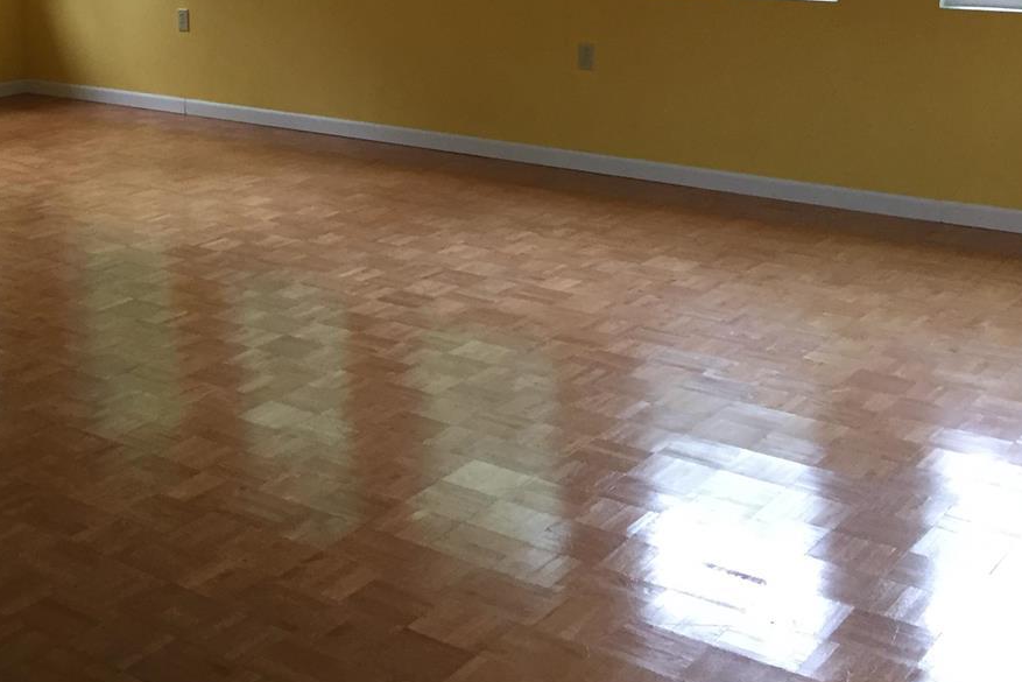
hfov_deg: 34.8
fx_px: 1562
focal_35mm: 55
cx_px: 161
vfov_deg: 23.9
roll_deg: +0.9
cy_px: 56
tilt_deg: -8.4
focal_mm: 4.15
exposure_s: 1/33
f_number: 2.2
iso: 160
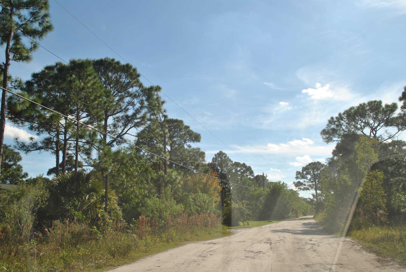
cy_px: 136
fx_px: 406
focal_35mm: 36
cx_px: 203
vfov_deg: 37.0
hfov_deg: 53.1
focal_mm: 24
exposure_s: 1/250
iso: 100
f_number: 8
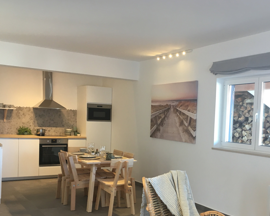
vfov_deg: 34.5
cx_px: 175
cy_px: 147
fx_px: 344
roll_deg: -2.1
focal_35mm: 43
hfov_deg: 42.4
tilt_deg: -3.3
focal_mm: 4.15
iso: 64
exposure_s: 1/33
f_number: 2.2
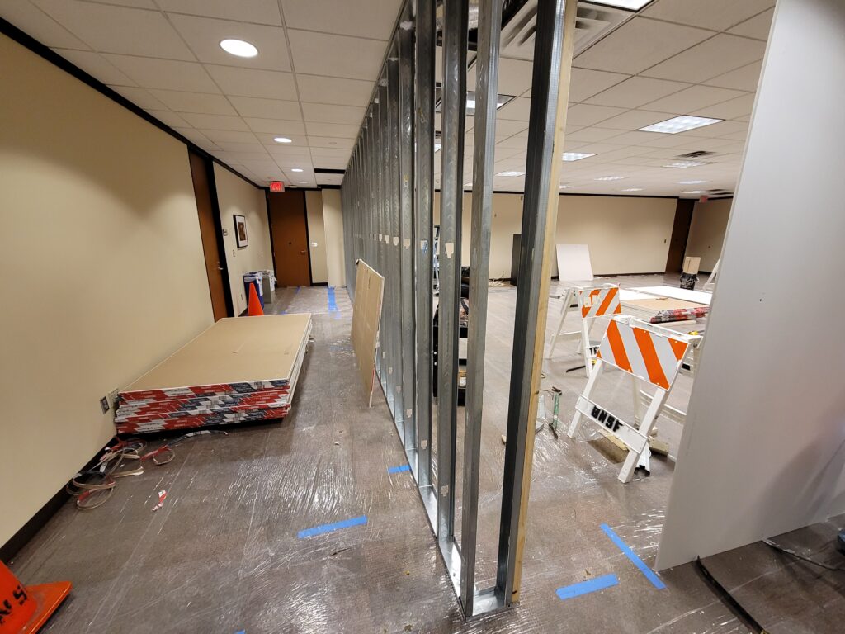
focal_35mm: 13
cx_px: 422
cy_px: 317
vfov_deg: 89.9
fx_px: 317
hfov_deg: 106.2
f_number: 2.2
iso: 320
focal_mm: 2.2
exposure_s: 1/60
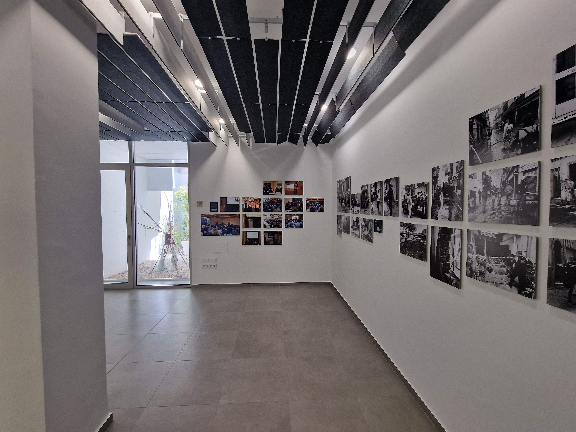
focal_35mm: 13
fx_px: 216
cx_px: 288
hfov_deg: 106.2
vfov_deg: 89.9
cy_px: 216
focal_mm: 2.2
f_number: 2.2
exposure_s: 1/50
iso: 50
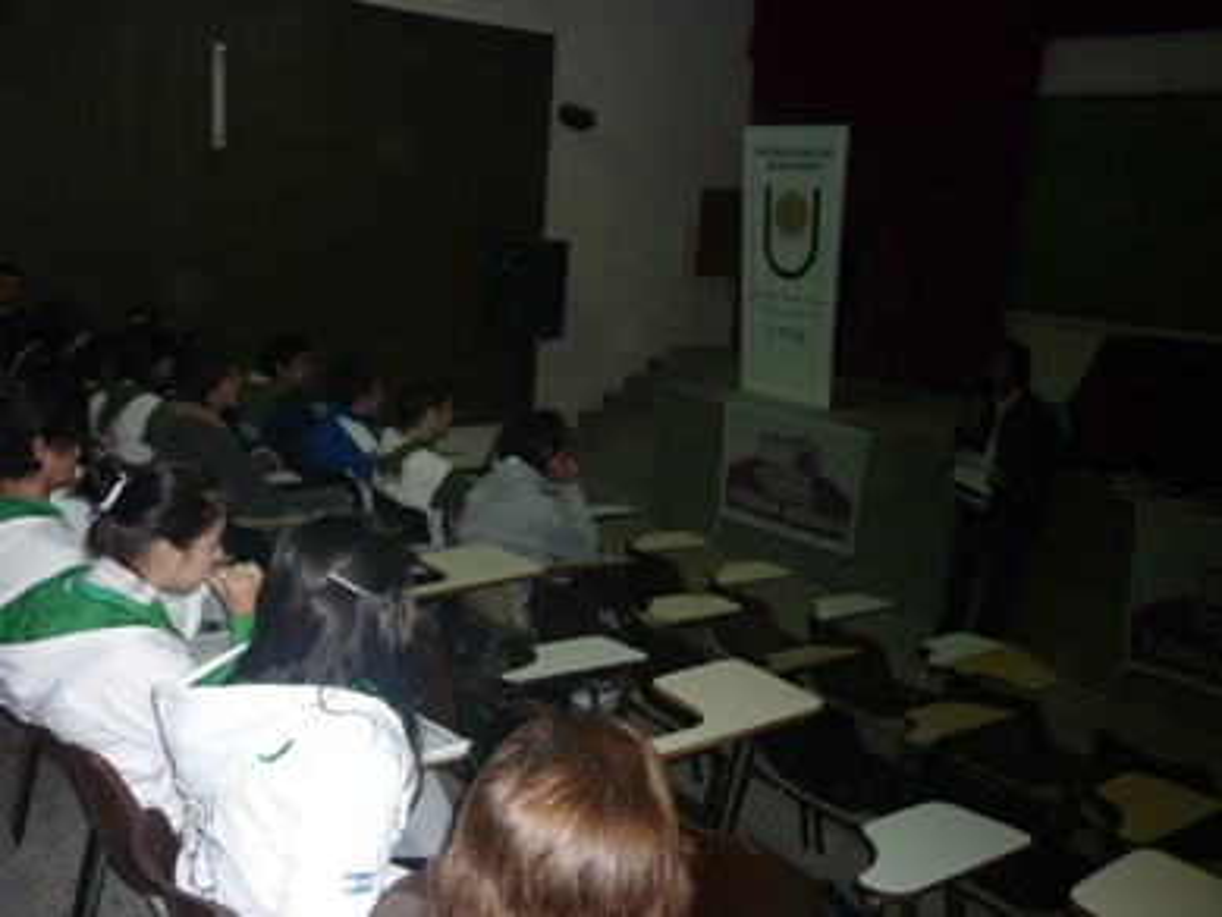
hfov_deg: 55.3
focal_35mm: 33
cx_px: 611
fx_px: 1165
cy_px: 458
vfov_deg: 43.0
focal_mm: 5.5
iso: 250
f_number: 2.8
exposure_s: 1/60
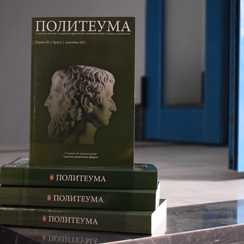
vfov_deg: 23.7
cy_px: 122
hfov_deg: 23.6
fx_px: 582
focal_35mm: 73
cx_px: 88
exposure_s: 1/60
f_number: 4.8
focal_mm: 38
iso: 4500
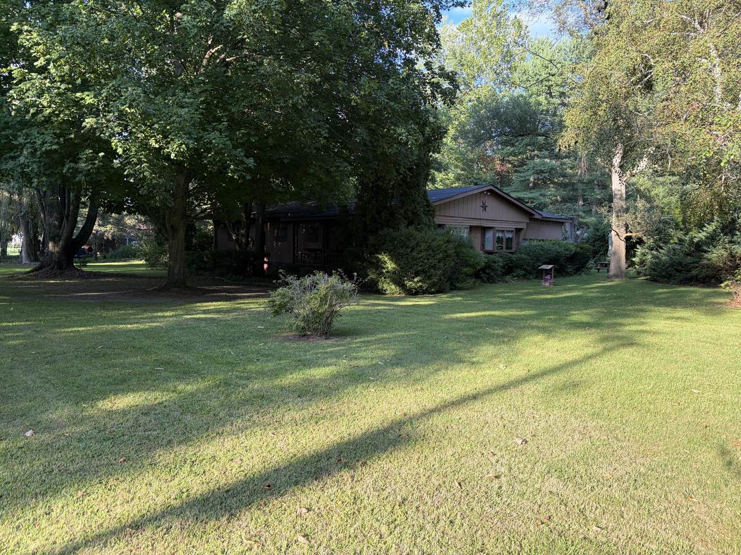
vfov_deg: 53.1
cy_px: 278
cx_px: 370
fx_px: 557
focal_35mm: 26
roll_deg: -0.4
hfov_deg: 67.3
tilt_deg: -3.5
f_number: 1.6
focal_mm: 5.96
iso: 50
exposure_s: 1/363
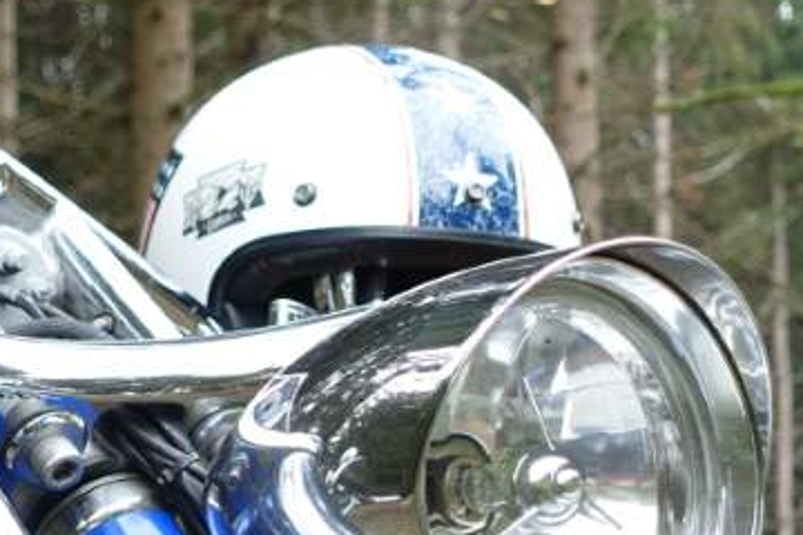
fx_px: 2855
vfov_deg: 10.7
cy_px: 468
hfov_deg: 15.3
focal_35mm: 128
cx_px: -210
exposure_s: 1/80
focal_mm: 14.7
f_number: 2.8
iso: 125
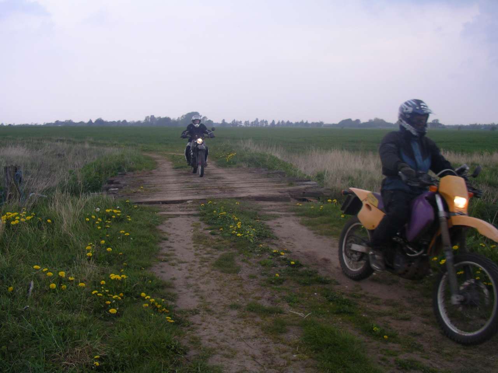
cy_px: 186
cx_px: 249
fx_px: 532
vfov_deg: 38.7
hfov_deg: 50.1
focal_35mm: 37
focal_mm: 5.7
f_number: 2.8
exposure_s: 1/250
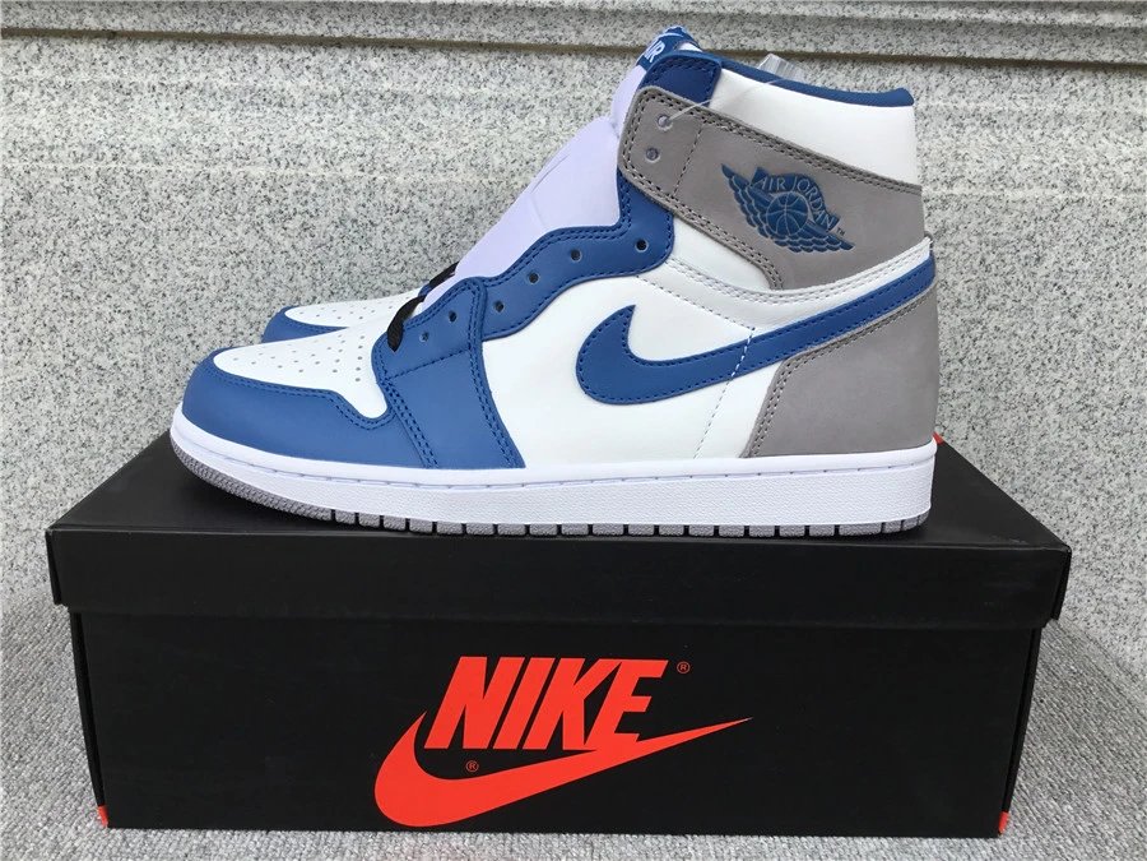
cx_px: 574
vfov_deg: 45.4
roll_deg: -1.1
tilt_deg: -15.7
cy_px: 430
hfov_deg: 58.4
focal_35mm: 31
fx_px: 1027
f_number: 2.4
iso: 25
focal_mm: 3.3
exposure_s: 1/426
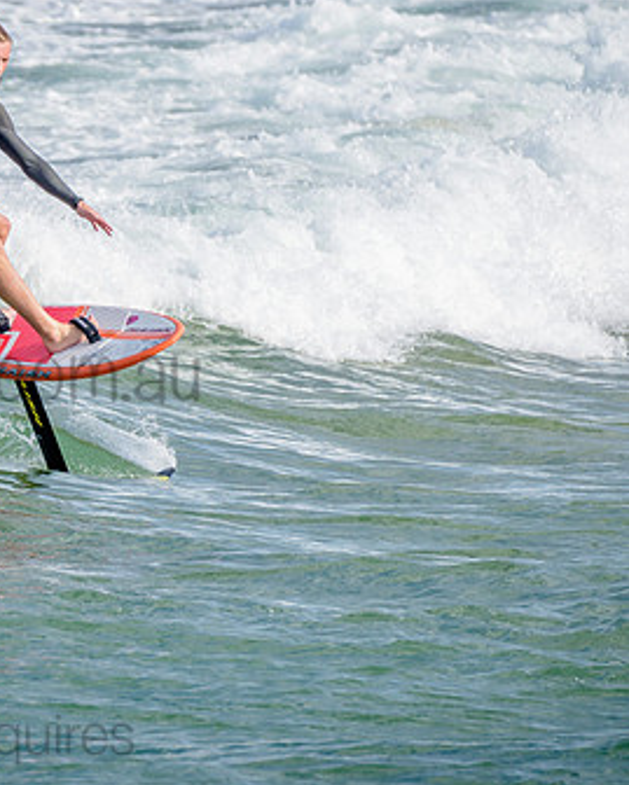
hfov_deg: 1.6
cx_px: -47
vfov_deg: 2.0
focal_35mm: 992
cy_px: 347
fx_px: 23073
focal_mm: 500
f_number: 5.6
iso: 180
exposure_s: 1/1250
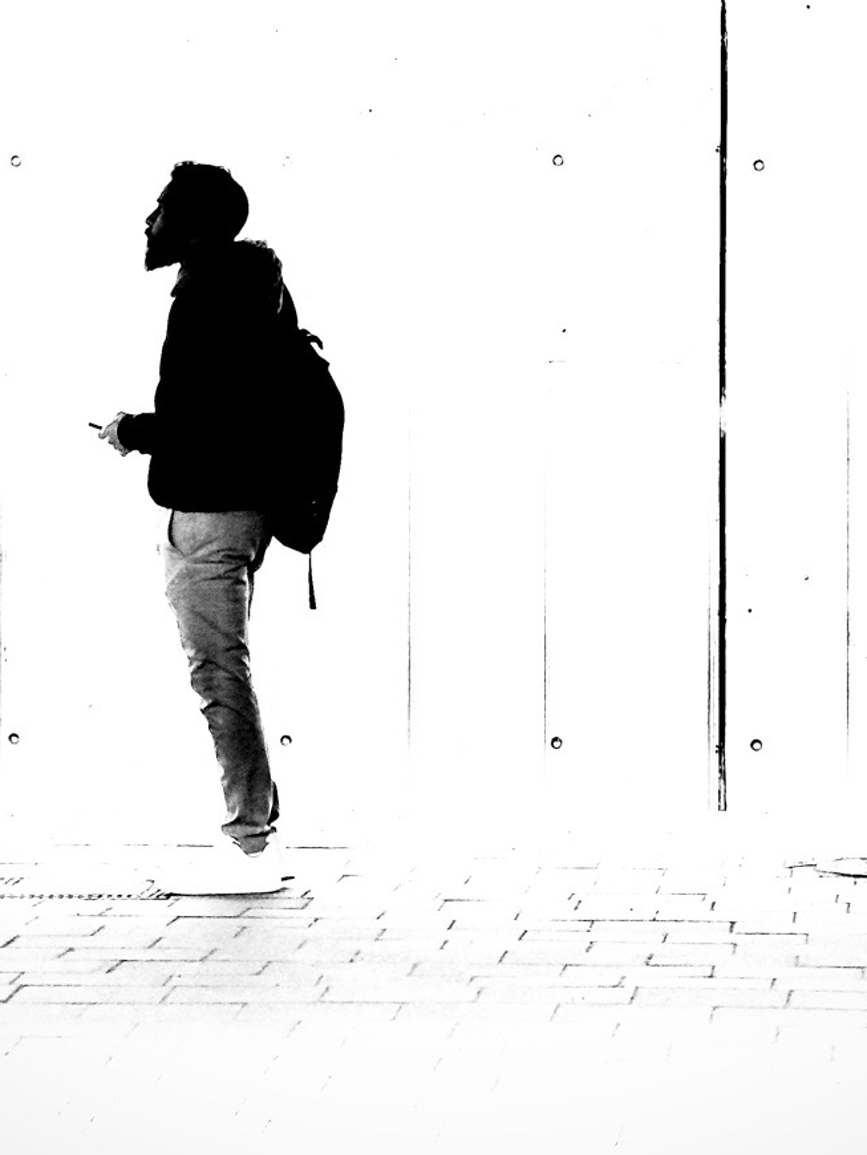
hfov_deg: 5.9
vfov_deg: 7.9
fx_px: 8378
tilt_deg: -0.7
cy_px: 244
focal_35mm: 251
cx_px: 455
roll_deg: +0.0
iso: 50
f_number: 2.8
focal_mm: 15.66
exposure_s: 1/572
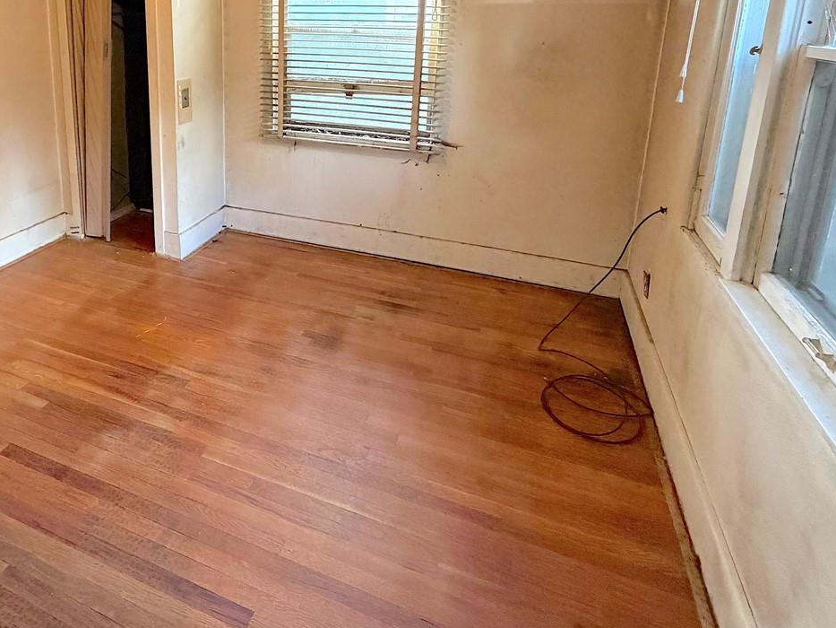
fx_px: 580
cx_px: 264
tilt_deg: -12.1
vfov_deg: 53.6
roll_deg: +0.2
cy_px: 141
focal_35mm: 24
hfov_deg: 69.1
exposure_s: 1/60
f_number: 2.2
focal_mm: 2.22
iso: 400
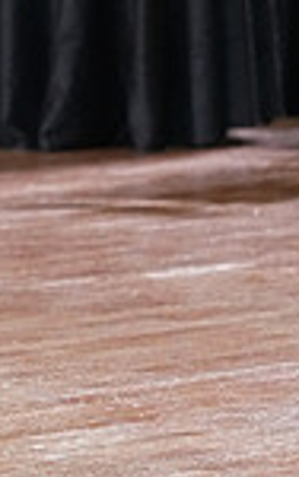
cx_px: -161
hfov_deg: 2.5
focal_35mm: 523
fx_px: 6806
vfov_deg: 4.0
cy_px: -273
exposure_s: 1/400
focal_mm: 133
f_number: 5
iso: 6400
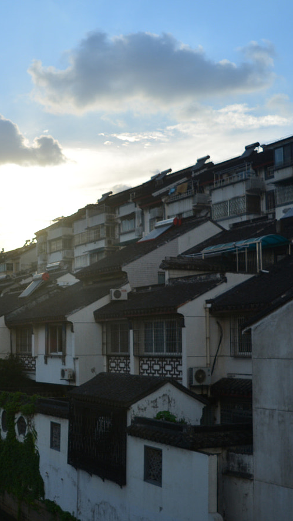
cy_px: 285
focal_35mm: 51
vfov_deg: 40.5
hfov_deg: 23.0
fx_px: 704
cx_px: 40
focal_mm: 18
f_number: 3.5
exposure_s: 1/1000
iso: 100
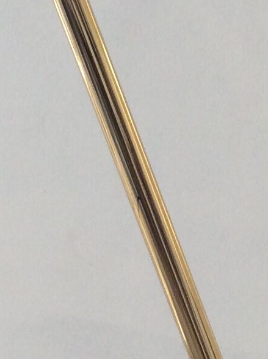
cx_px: 198
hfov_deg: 10.5
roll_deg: +2.1
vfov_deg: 14.0
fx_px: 1460
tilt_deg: -18.1
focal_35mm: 141
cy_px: 257
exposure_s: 1/50
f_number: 2.4
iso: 50
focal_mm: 3.3
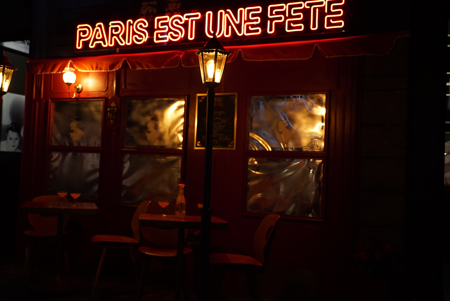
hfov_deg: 50.7
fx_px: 475
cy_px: 150
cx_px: 225
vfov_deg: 35.1
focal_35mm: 38
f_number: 2.8
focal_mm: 38
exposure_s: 1/100
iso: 1600
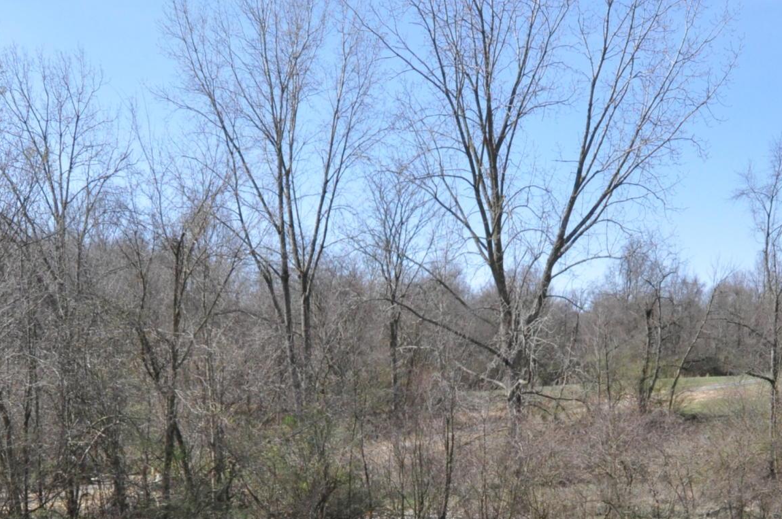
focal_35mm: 47
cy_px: 546
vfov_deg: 26.7
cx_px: 421
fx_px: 1020
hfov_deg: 41.9
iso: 1000
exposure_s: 1/1600
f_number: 9
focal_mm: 12
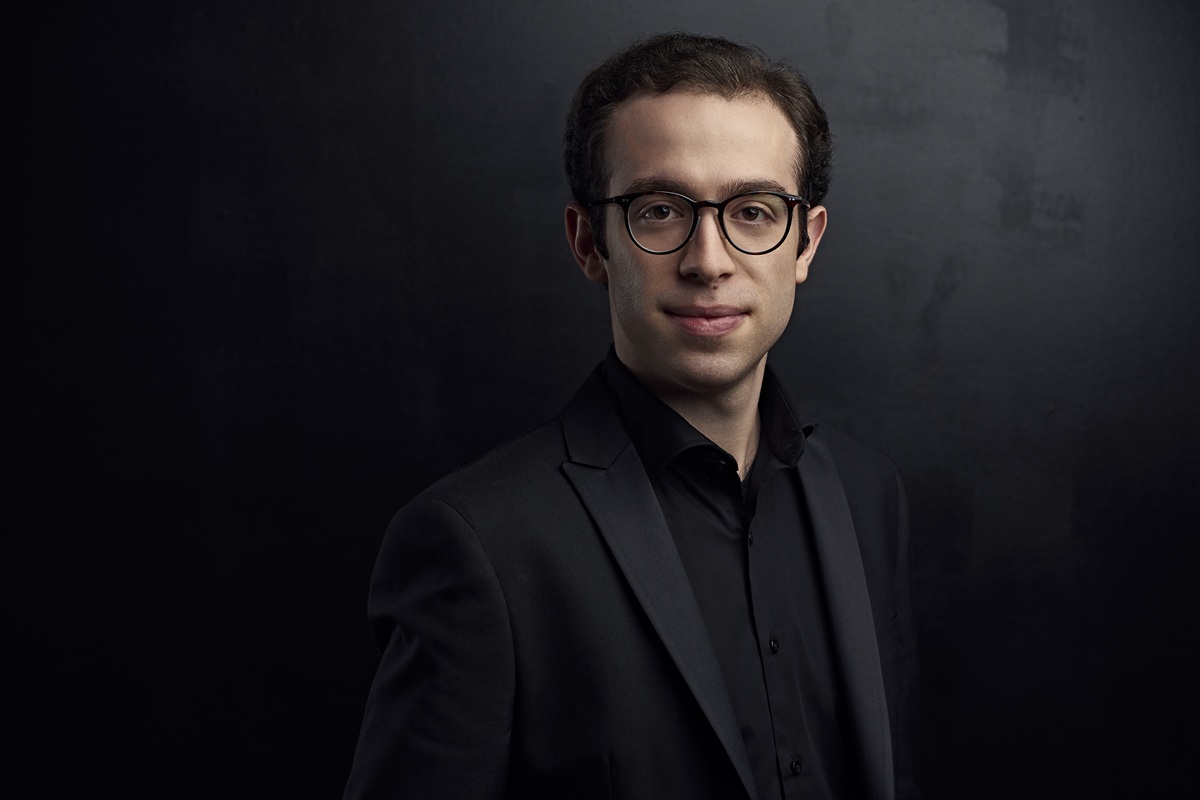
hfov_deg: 23.9
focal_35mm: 85
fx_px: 2833
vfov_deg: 16.1
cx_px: 600
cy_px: 400
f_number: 5.6
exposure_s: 1/200
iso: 100
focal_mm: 85
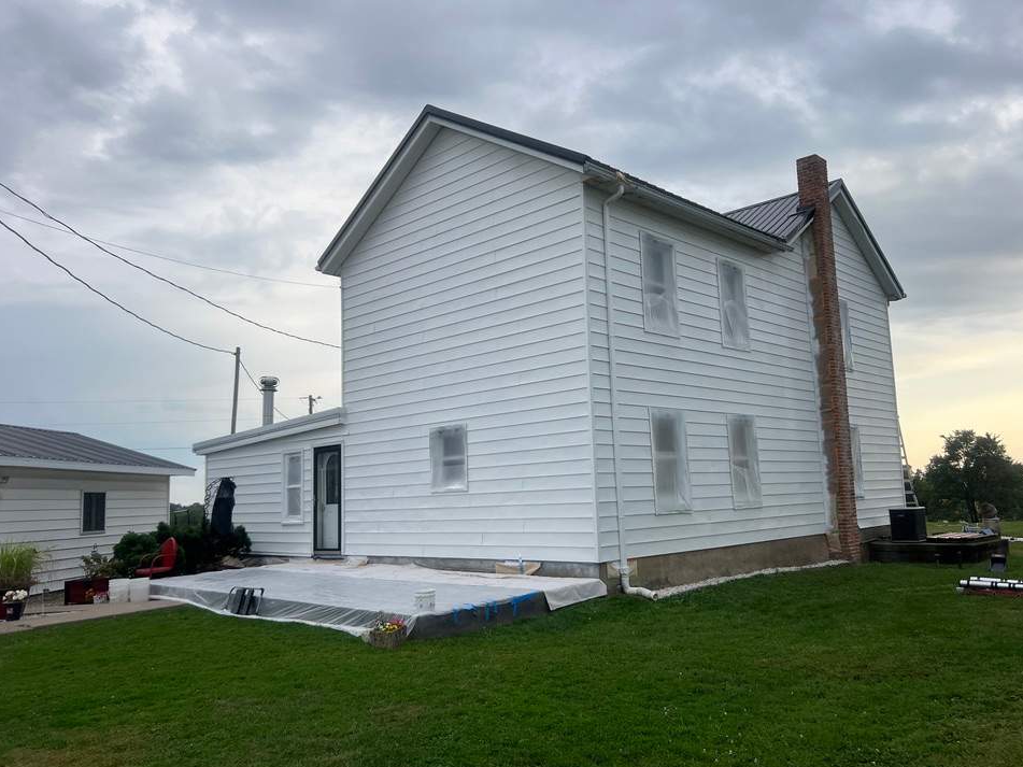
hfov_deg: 63.4
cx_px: 548
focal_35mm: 28
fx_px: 827
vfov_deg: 49.7
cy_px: 396
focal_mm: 5.7
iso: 50
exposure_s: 1/917
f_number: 1.5
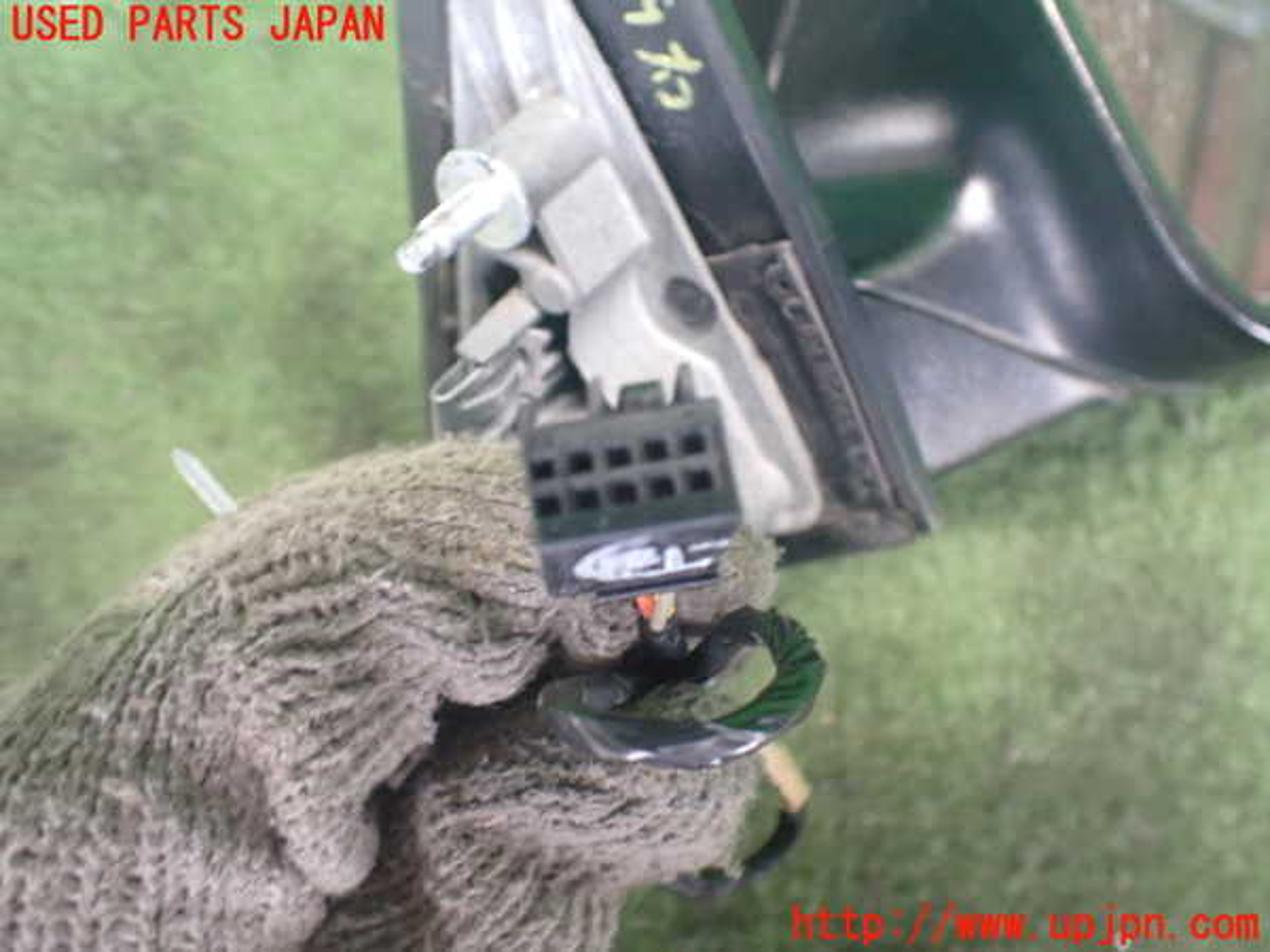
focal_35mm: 30
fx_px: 1101
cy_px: 476
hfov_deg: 60.0
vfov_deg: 46.8
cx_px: 635
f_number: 2.3
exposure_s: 1/30
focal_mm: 5.4
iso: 1000
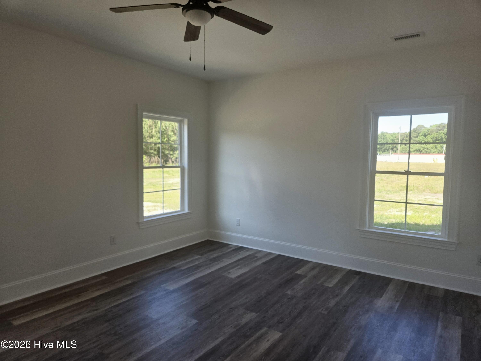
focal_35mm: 23
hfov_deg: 73.9
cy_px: 180
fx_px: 320
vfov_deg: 58.9
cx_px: 240
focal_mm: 5.4
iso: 25
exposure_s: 1/241
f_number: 1.8
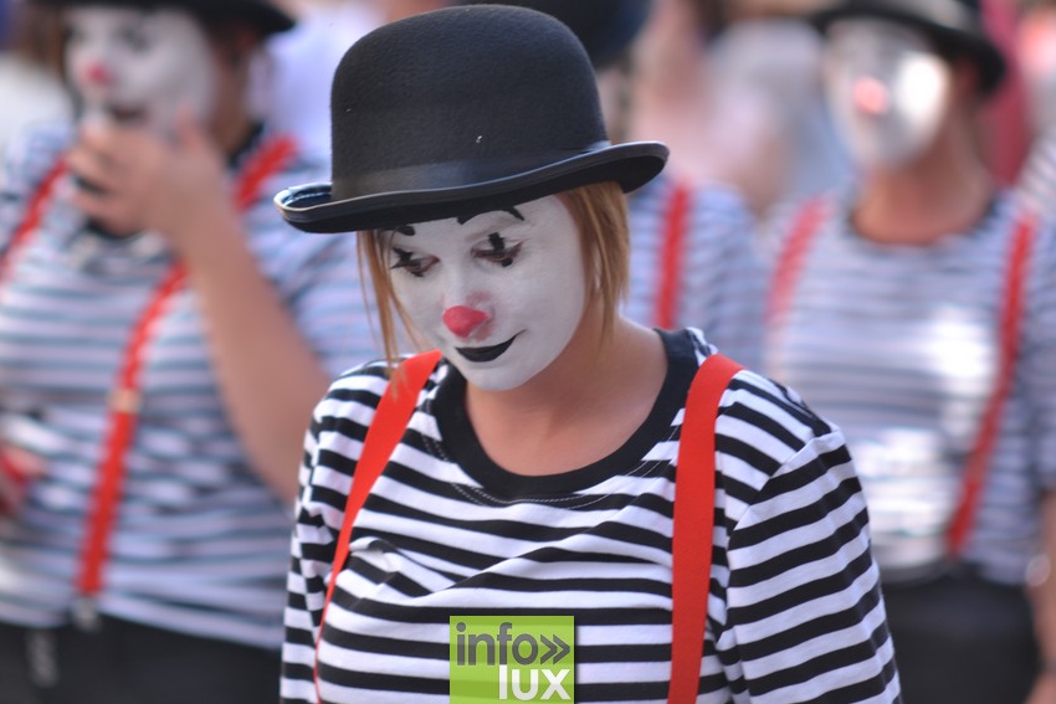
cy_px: 292
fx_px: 7950
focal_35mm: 271
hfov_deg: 7.6
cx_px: 512
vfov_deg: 5.1
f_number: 2.8
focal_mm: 150
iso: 100
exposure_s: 1/200
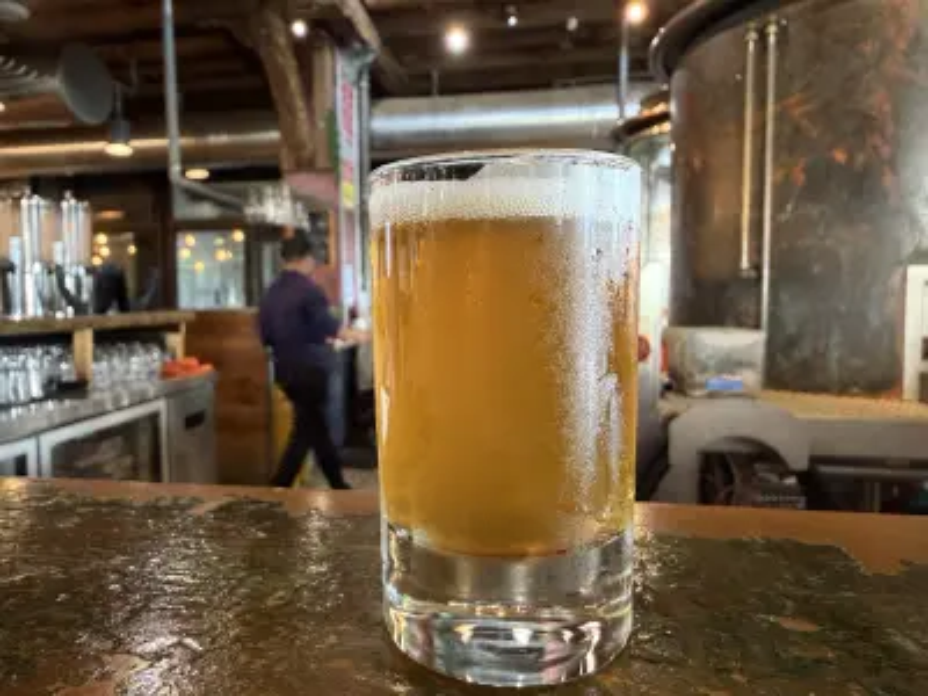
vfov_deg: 56.8
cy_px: 348
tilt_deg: -4.2
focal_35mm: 24
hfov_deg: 71.6
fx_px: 643
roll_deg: -0.1
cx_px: 464
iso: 500
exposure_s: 1/50
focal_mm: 2.22
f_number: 2.2
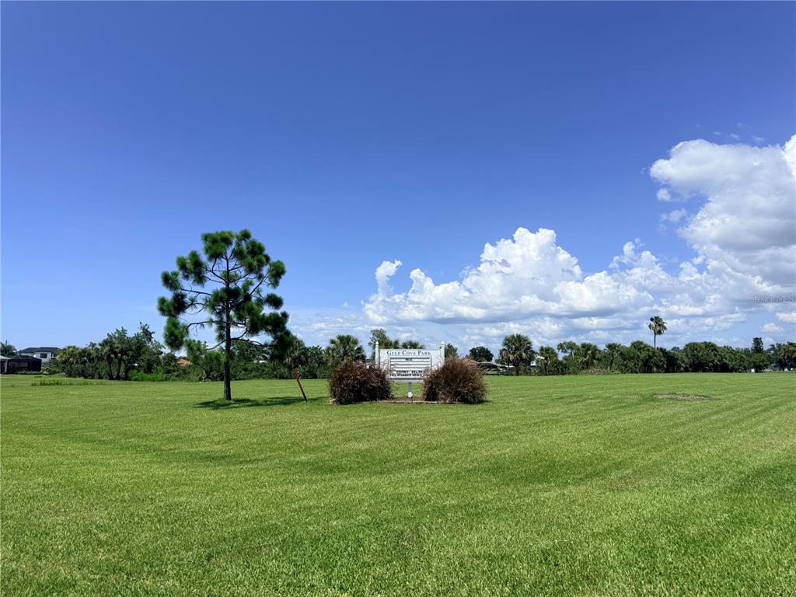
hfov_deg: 71.6
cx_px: 398
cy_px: 298
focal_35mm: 24
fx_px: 552
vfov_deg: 56.8
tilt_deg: +7.6
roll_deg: -0.1
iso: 80
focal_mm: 6.76
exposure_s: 1/8130
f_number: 1.78
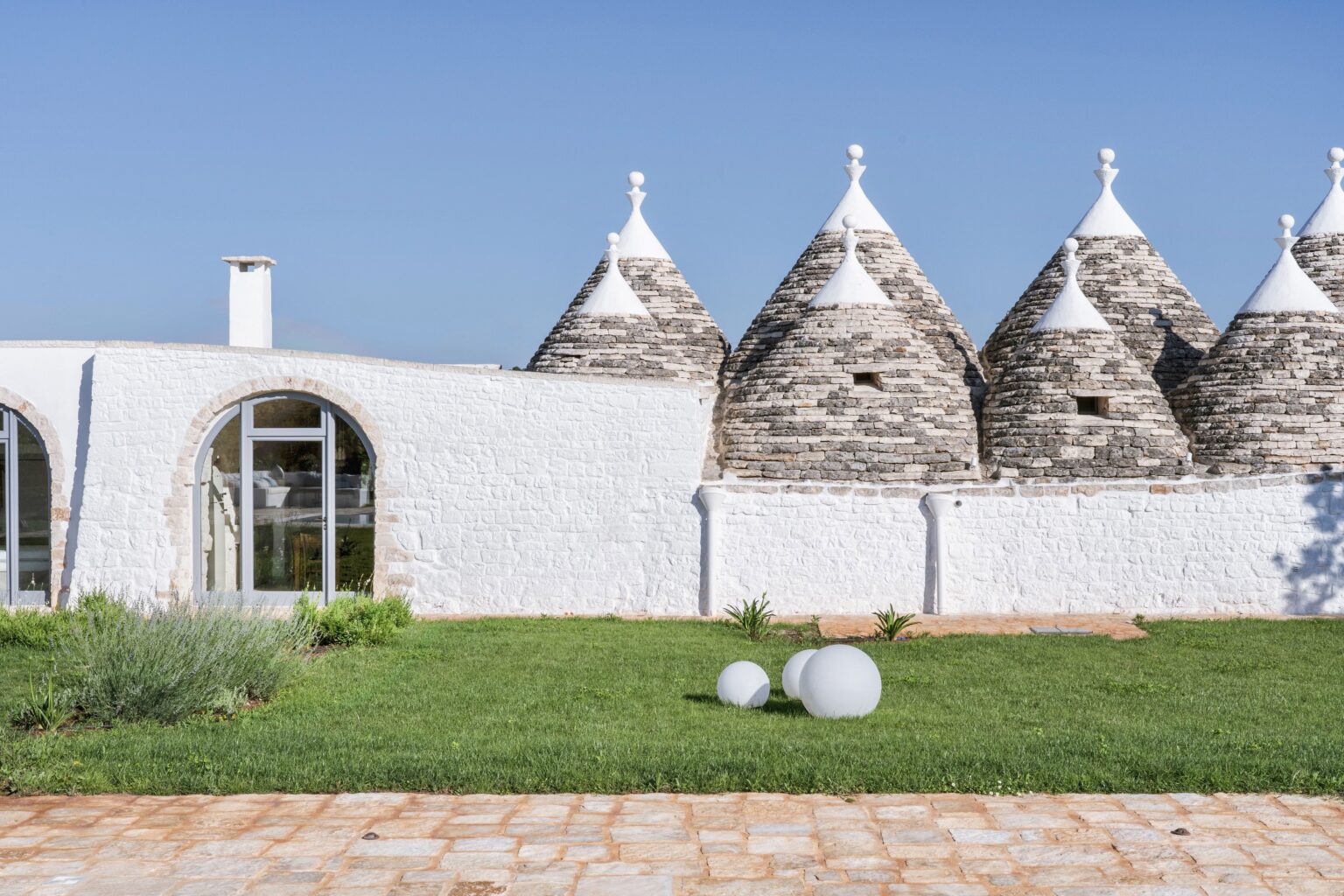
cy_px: 448
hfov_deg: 46.4
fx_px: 1568
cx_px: 672
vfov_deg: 31.9
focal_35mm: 42
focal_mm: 42
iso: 500
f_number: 16
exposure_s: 1/500
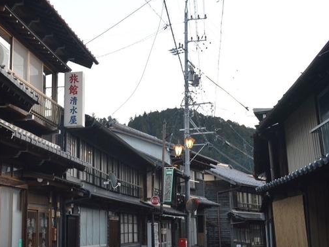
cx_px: 67
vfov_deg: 27.5
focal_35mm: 53
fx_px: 504
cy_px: 115
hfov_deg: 35.0
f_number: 3.5
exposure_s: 1/50
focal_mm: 18
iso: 400
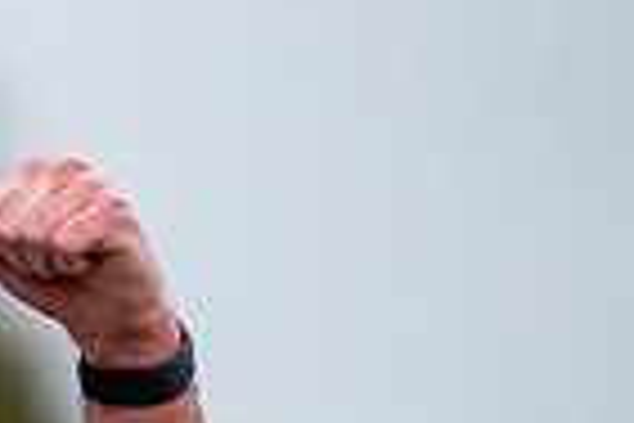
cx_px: -571
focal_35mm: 1845
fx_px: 32490
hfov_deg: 1.1
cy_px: 482
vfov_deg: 0.7
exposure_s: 1/1600
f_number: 2.8
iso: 450
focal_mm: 300
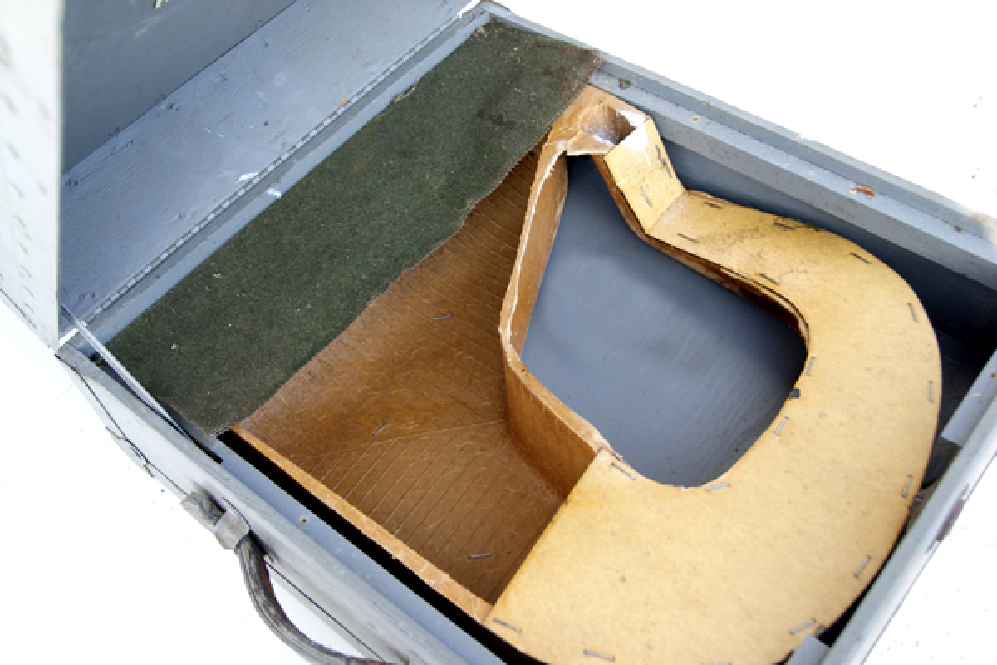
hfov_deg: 49.6
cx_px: 498
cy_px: 332
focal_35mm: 39
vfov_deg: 34.2
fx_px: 1080
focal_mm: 26
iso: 100
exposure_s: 1/50
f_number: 5
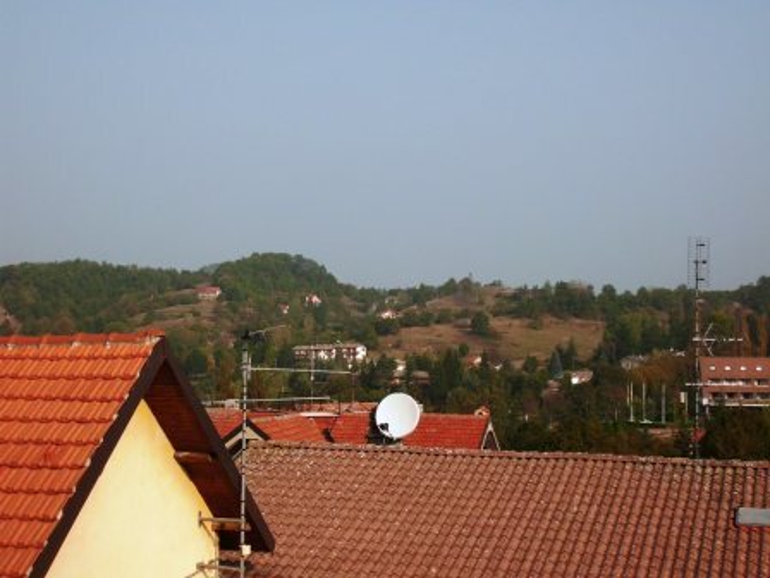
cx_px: 385
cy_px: 289
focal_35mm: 59
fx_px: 1312
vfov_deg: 24.8
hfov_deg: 32.7
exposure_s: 1/250
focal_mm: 10.5
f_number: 9.4
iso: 64
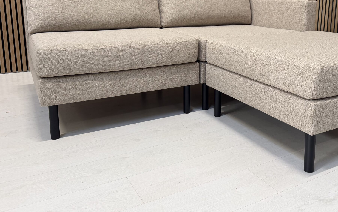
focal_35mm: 36
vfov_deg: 34.7
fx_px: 332
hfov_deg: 53.1
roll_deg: -0.6
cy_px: 58
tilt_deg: -11.2
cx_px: 222
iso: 200
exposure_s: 1/121
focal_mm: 6.76
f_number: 1.78
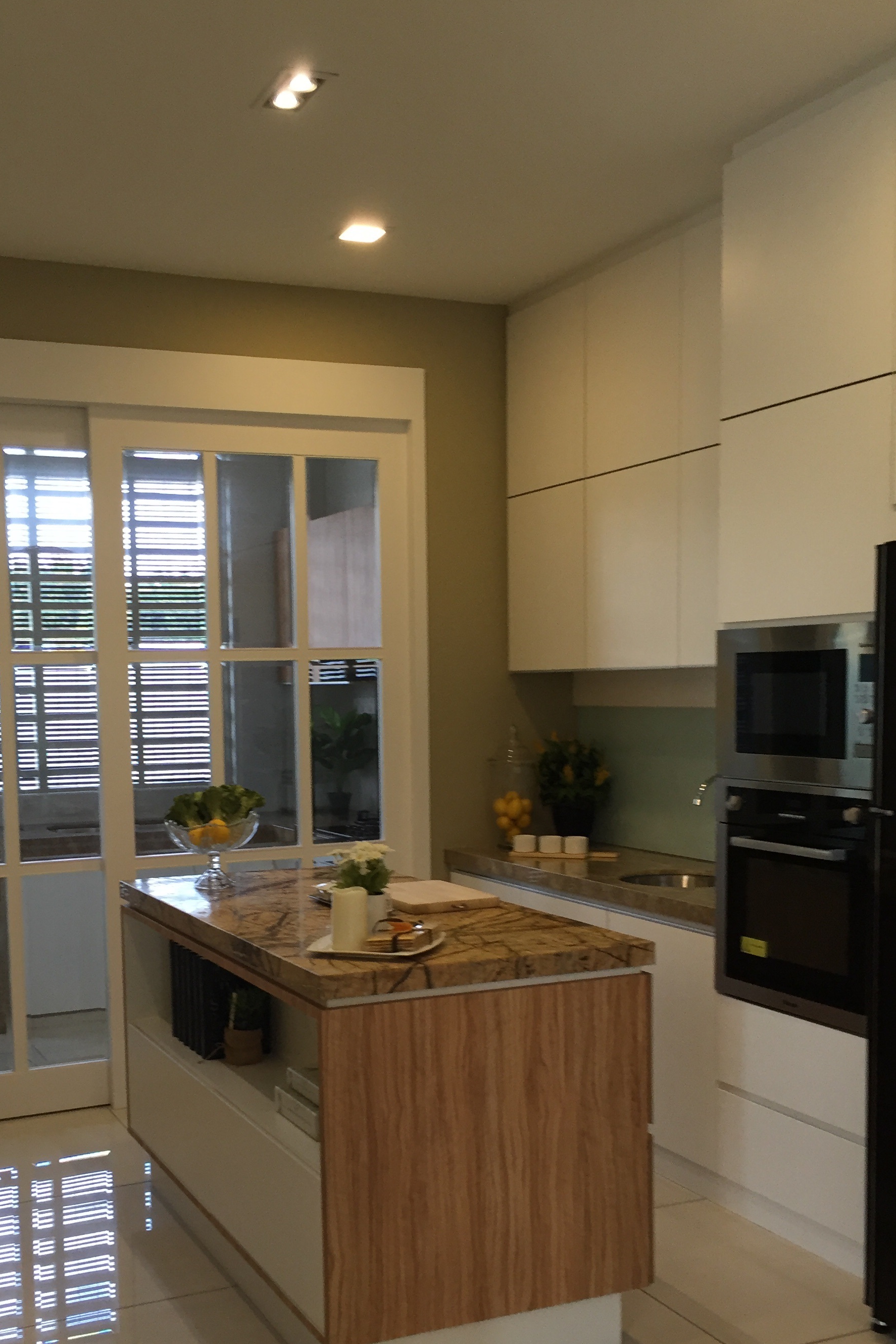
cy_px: 807
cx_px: 308
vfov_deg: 51.5
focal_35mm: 37
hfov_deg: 35.6
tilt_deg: -4.7
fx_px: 1381
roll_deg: +1.0
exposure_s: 1/33
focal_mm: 4.15
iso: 50
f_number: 2.2
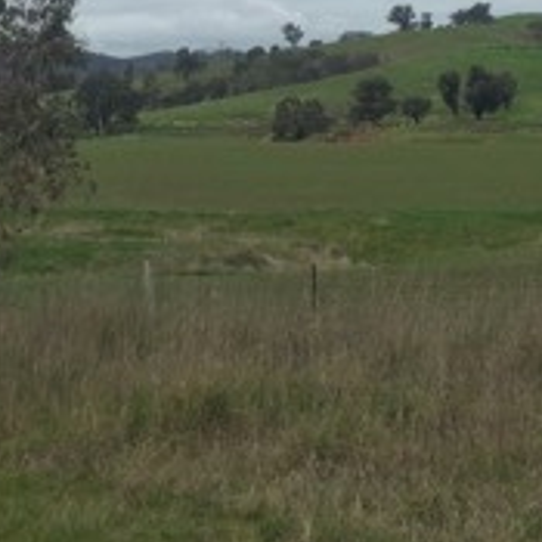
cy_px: -6
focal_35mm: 76
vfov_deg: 21.9
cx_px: 310
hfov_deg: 22.7
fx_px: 1346
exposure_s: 1/1980
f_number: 2.2
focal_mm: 4.15
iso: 32
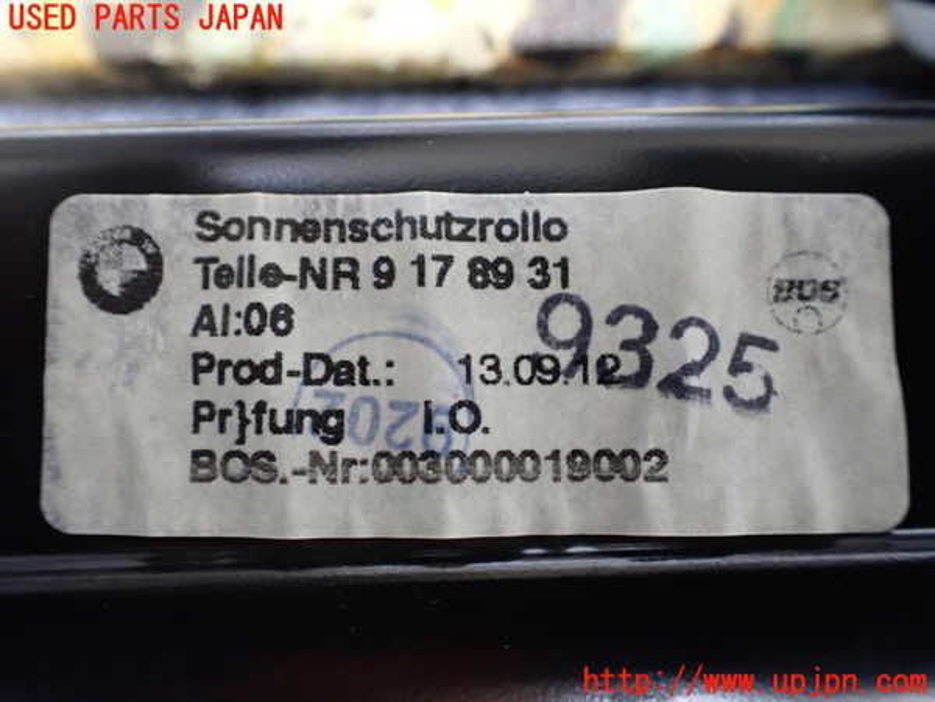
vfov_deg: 46.8
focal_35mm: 30
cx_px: 468
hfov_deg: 60.0
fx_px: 810
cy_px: 351
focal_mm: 5.4
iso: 800
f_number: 2.3
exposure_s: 1/80
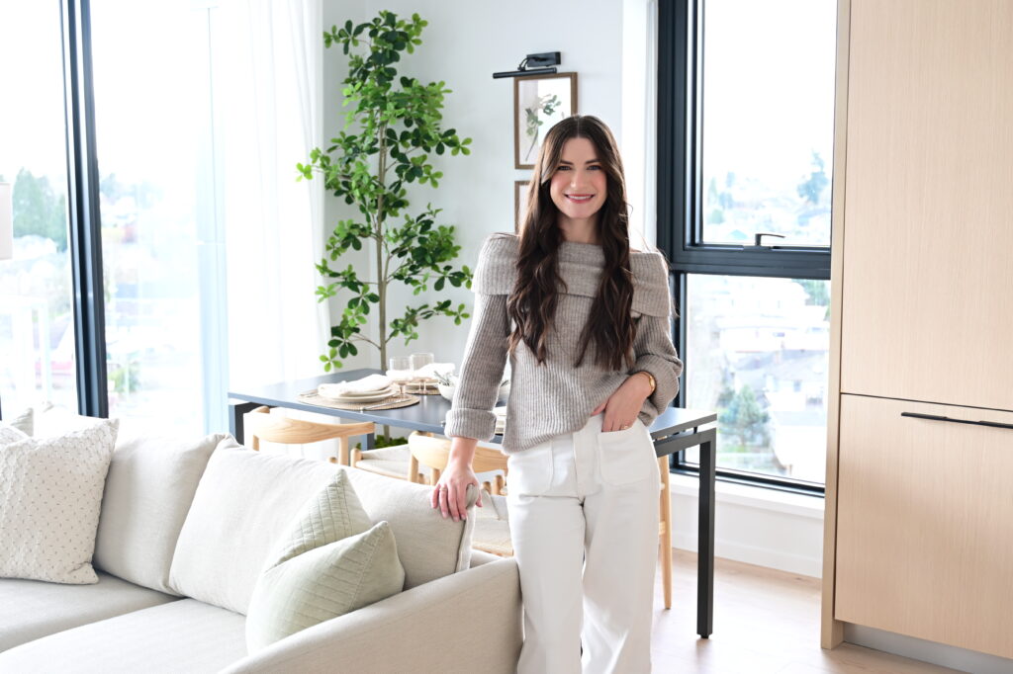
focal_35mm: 42
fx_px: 1181
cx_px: 506
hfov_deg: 46.4
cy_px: 337
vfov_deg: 31.9
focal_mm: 28
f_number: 3.2
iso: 220
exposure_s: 1/50
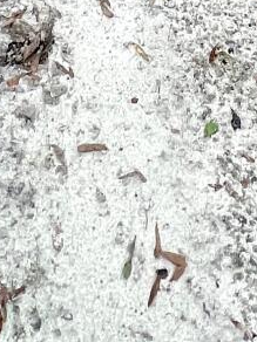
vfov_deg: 12.1
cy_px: -641
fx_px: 881
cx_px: 190
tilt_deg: -8.1
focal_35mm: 89
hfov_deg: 16.5
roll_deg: -4.2
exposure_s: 1/99
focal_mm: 1.57
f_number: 1.8
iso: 32
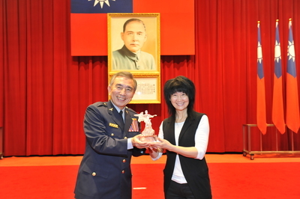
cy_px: 100
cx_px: 150
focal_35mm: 36
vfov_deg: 36.8
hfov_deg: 53.2
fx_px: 300
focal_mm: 36
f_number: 5
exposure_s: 1/60
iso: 1800
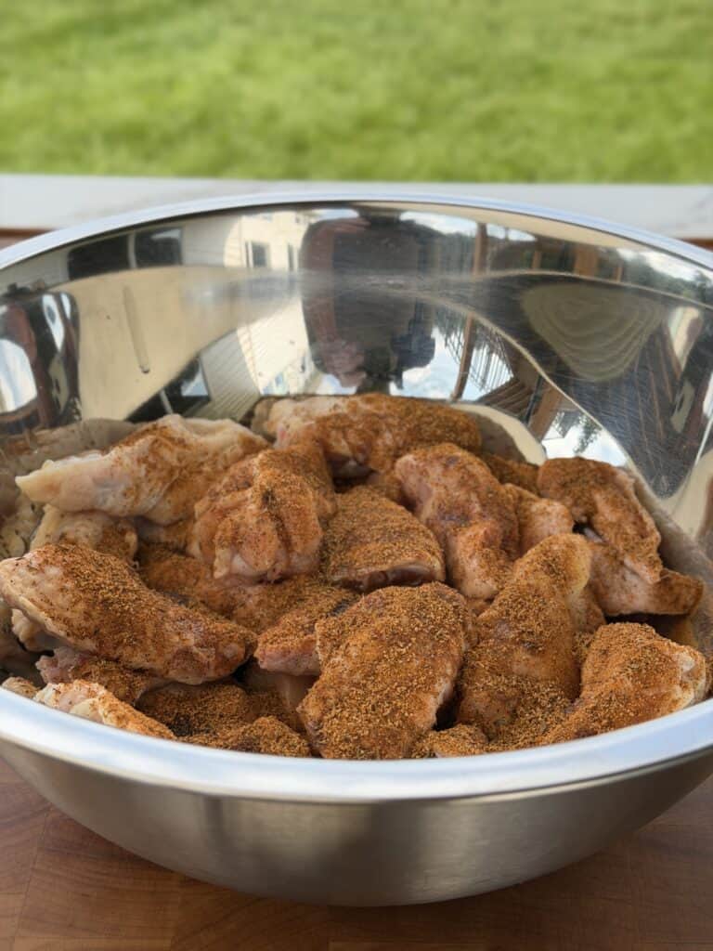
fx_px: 1318
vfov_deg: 39.7
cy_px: 476
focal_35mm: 48
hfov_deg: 30.3
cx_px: 356
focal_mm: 6.76
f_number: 1.78
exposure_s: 1/1429
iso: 100
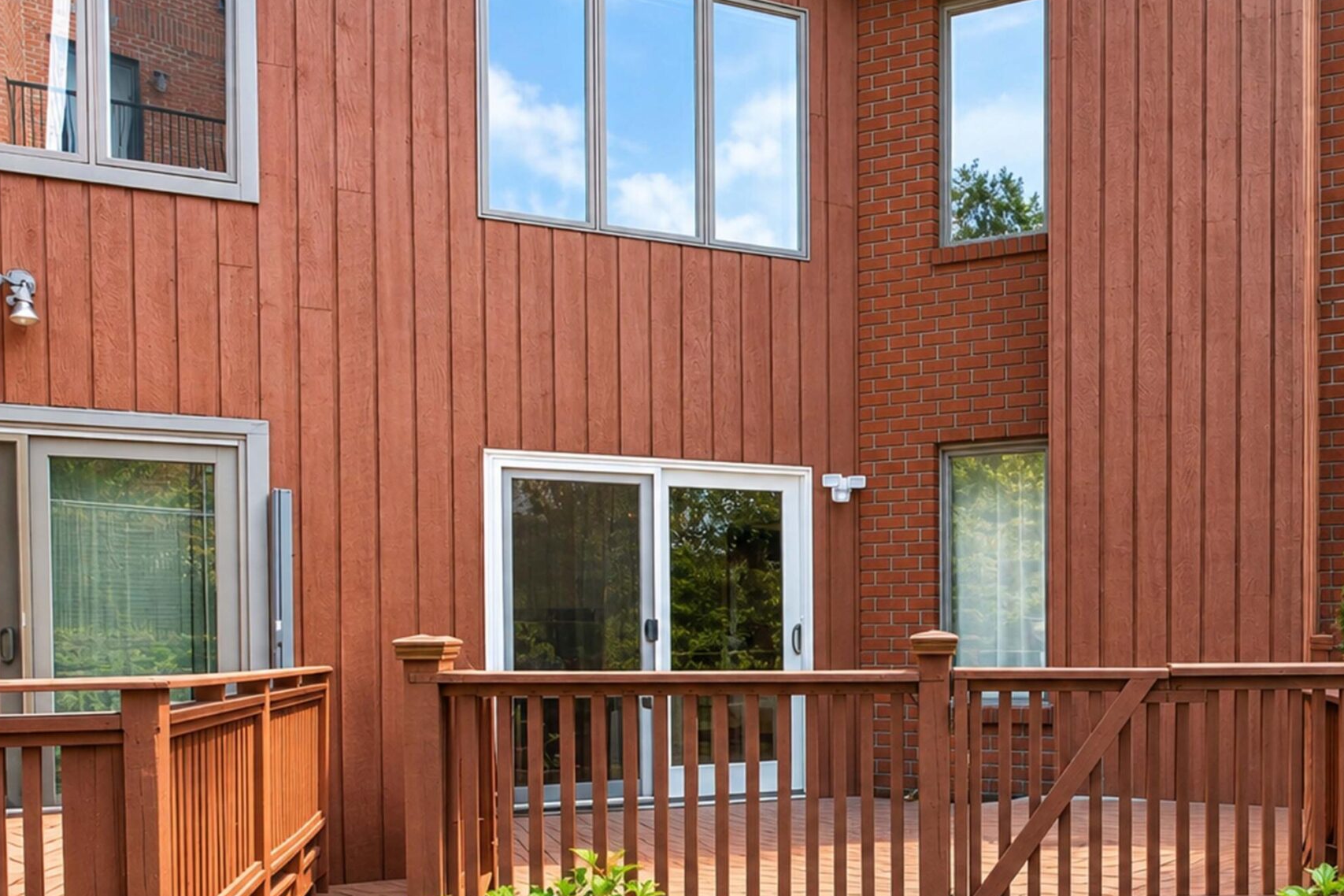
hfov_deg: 59.1
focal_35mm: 30
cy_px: 666
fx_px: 1120
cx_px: 988
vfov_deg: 42.3
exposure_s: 1/60
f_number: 10
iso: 800
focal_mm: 13
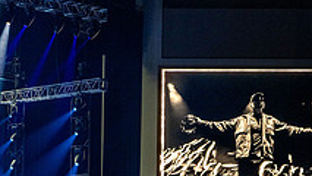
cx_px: -35
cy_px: 246
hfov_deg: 17.6
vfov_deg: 10.1
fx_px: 968
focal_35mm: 117
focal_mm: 41
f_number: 2.8
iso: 500
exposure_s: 1/40
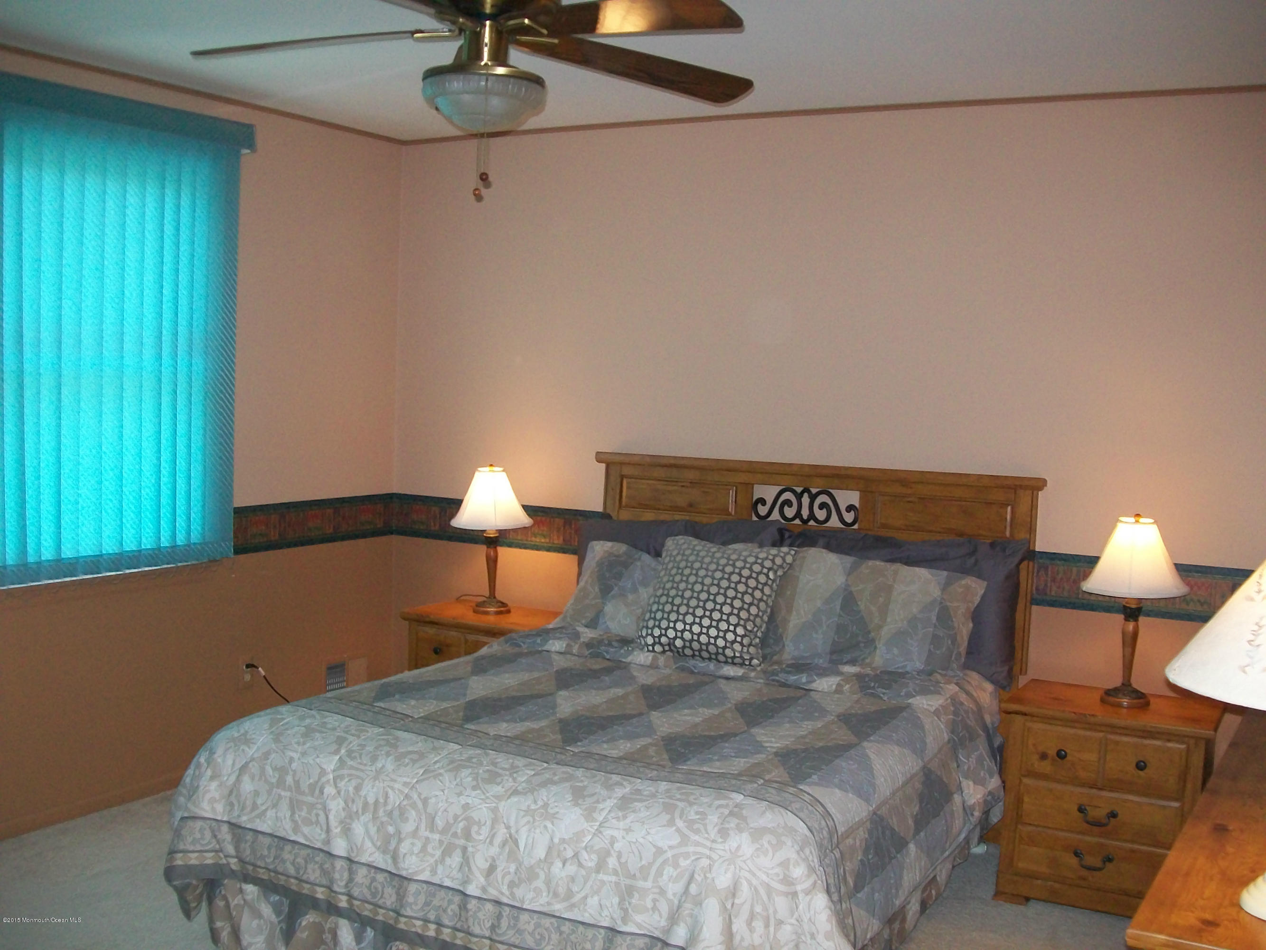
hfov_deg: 51.4
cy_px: 475
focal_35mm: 36
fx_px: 1317
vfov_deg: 39.7
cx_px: 633
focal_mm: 6
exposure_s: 1/60
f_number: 2.7
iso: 160
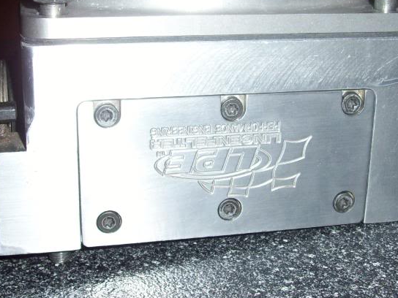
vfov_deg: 22.9
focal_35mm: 64
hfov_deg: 30.3
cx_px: 214
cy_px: 118
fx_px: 736
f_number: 2.9
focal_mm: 5.7
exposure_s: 1/40
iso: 80
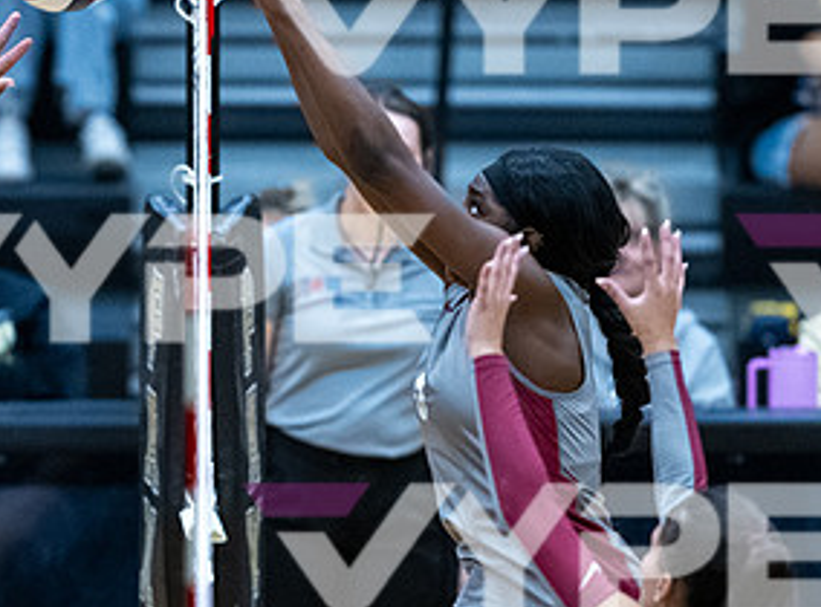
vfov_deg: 2.2
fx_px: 16023
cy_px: 424
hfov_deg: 2.9
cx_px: -135
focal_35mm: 679
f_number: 2
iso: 3200
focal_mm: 200
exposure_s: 1/1600
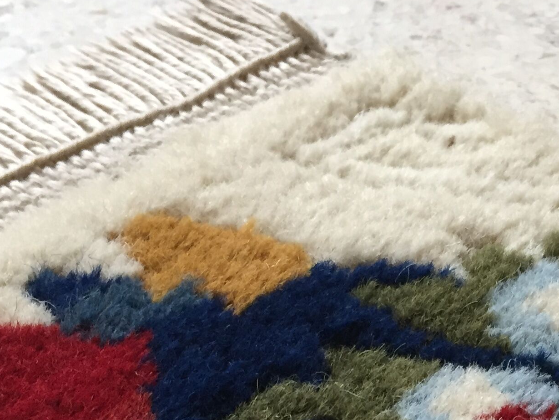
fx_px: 1244
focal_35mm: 77
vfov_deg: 18.3
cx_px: 514
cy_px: 486
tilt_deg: -45.2
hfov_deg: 24.5
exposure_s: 1/33
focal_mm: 4.15
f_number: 2.2
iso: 200
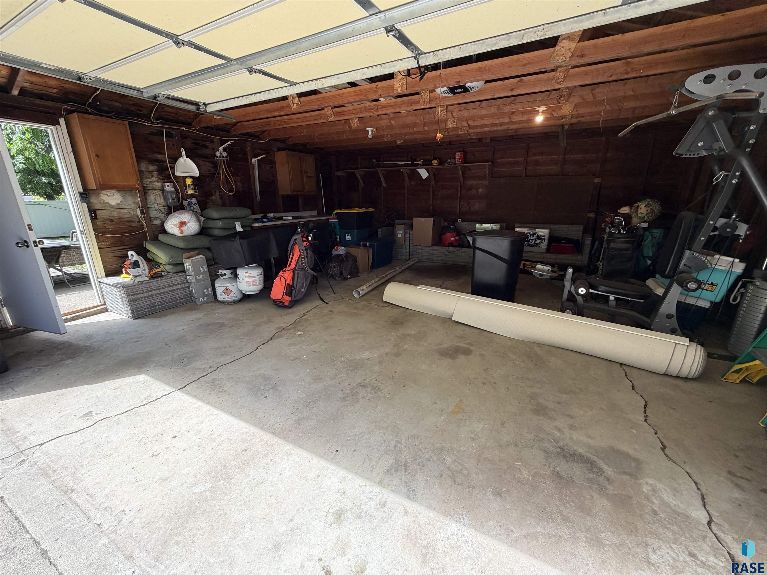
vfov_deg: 85.7
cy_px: 288
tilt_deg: -17.8
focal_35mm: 14
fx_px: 310
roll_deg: +1.0
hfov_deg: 102.1
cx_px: 384
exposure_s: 1/164
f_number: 2.2
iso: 64
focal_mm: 2.22
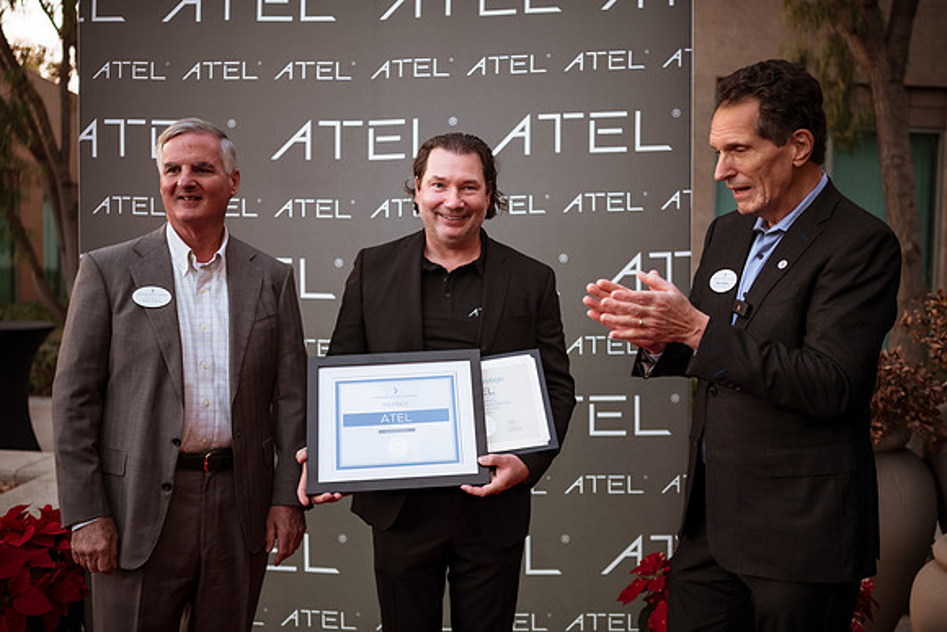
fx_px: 921
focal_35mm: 35
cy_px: 316
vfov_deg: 37.9
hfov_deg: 54.4
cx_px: 474
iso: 200
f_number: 1.8
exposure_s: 1/400
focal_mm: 35
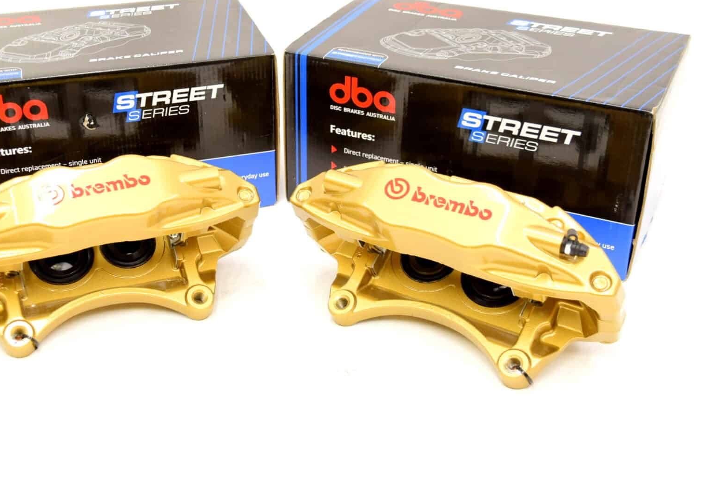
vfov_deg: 28.1
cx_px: 263
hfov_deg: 40.8
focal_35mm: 48
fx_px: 954
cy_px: 188
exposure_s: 1/100
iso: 400
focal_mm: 24
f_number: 5
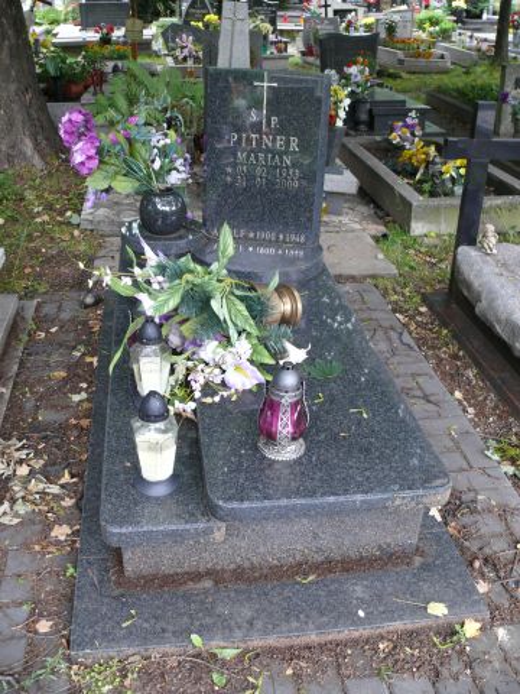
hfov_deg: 40.7
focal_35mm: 35
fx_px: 701
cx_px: 260
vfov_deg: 52.6
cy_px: 347
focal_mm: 7.4
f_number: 2.8
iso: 125
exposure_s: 1/30
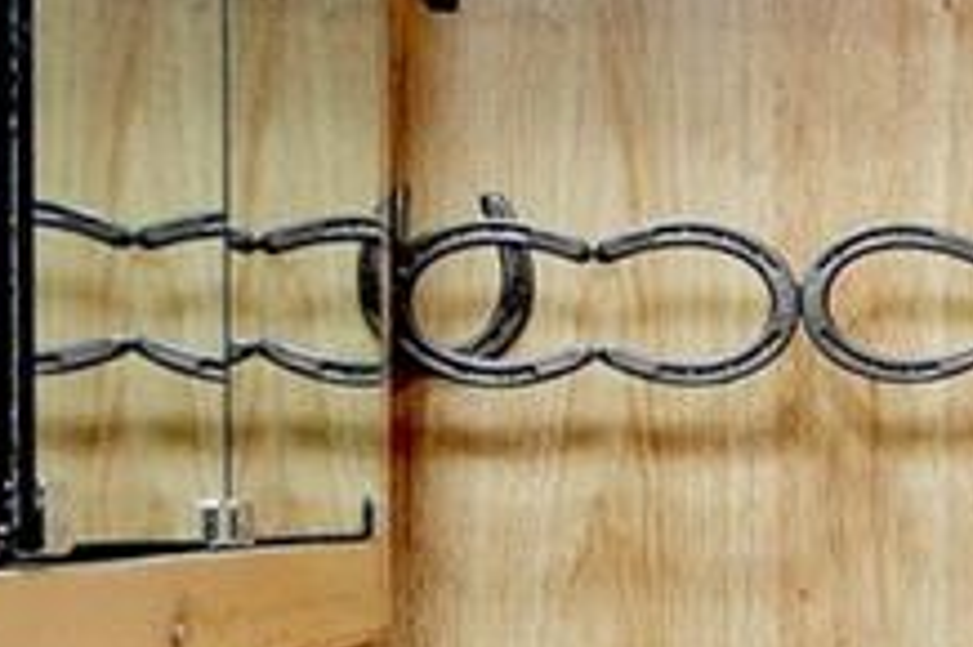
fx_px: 2809
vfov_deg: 13.1
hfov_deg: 14.5
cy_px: 464
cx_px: 2198
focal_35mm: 104
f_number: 14
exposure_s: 1/6
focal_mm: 14
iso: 640
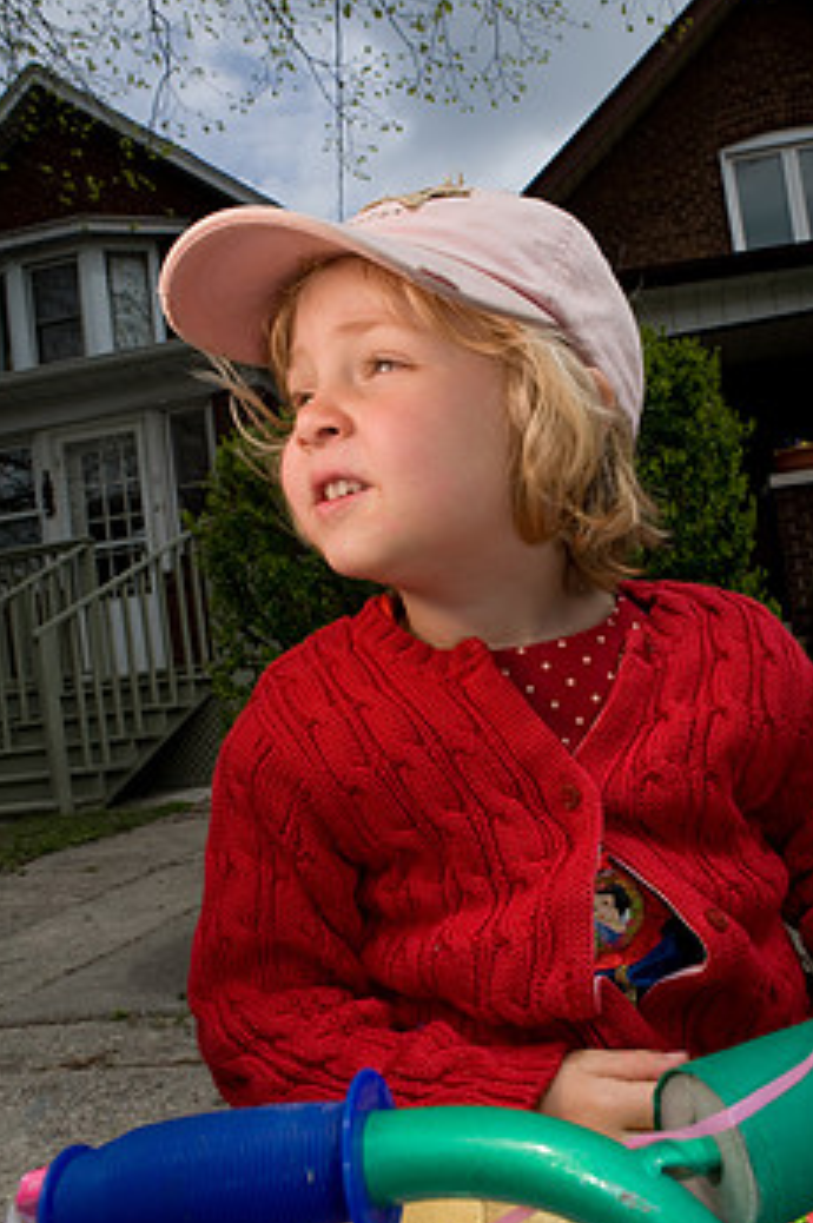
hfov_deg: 48.9
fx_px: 882
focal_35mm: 26
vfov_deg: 69.3
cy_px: 657
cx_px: 514
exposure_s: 1/320
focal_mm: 20
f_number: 16
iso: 200
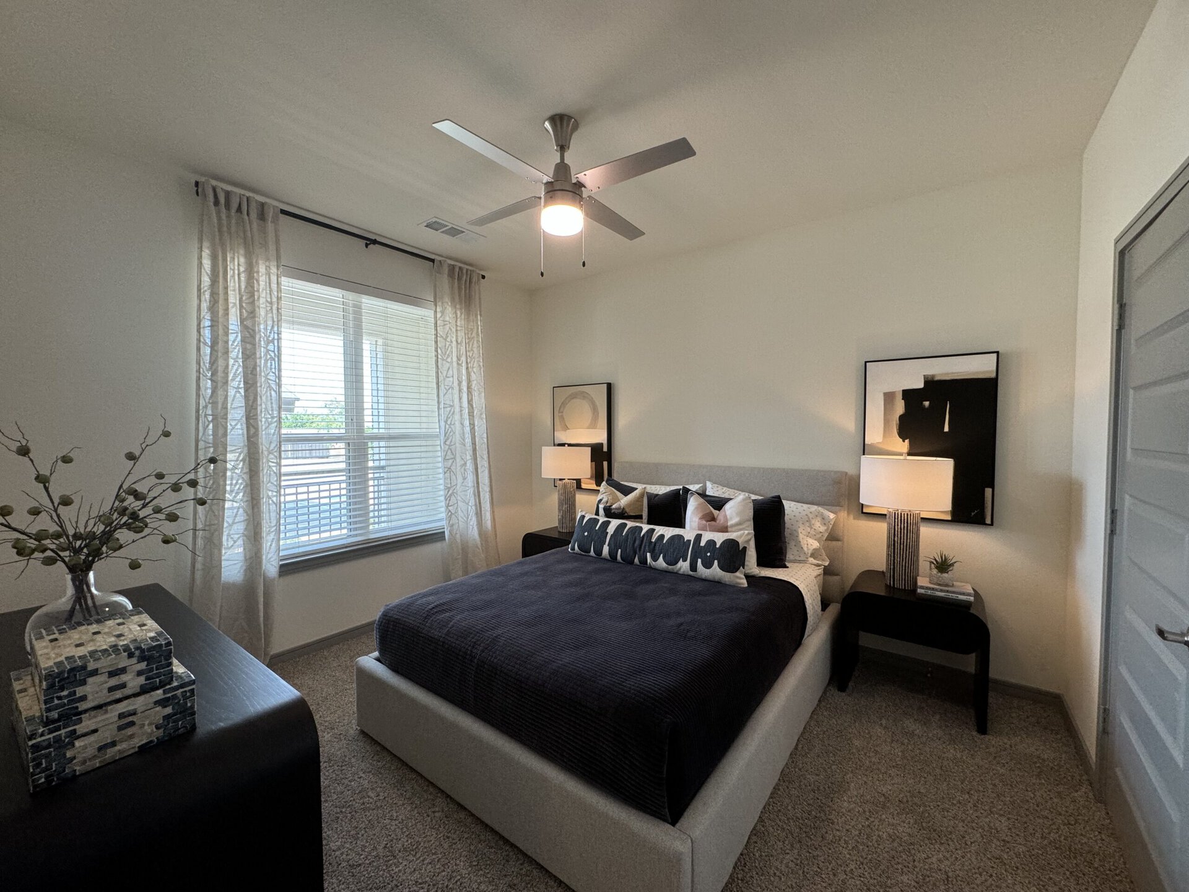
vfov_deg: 85.7
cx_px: 594
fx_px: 481
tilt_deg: -1.9
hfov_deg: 102.1
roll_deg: +0.3
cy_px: 446
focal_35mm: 14
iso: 160
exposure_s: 1/120
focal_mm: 2.22
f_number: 2.2
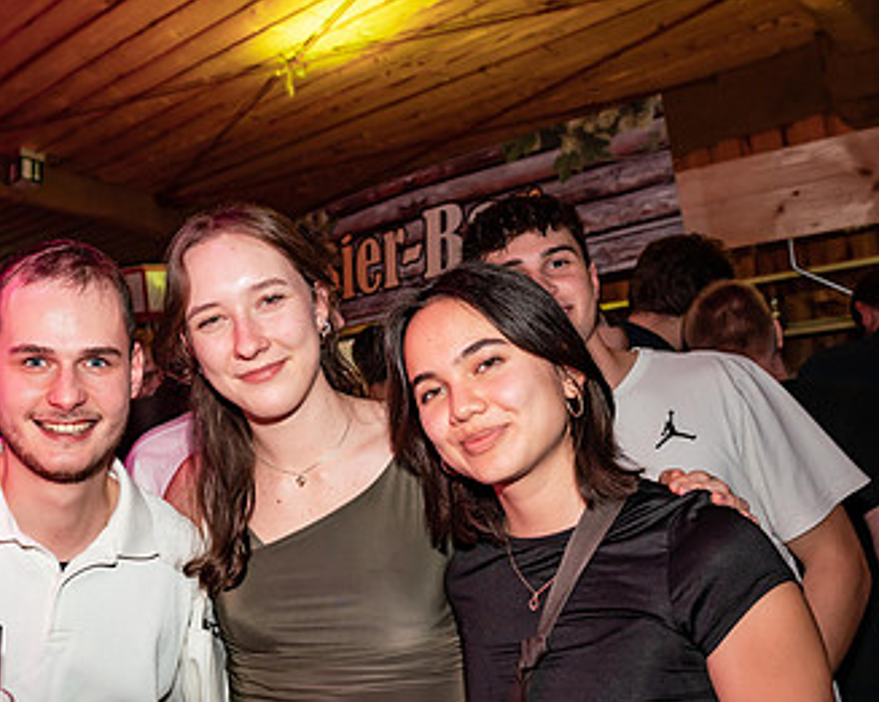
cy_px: 405
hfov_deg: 50.2
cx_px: 261
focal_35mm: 35
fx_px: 910
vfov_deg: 42.1
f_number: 4
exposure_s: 1/60
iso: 1600
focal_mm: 21
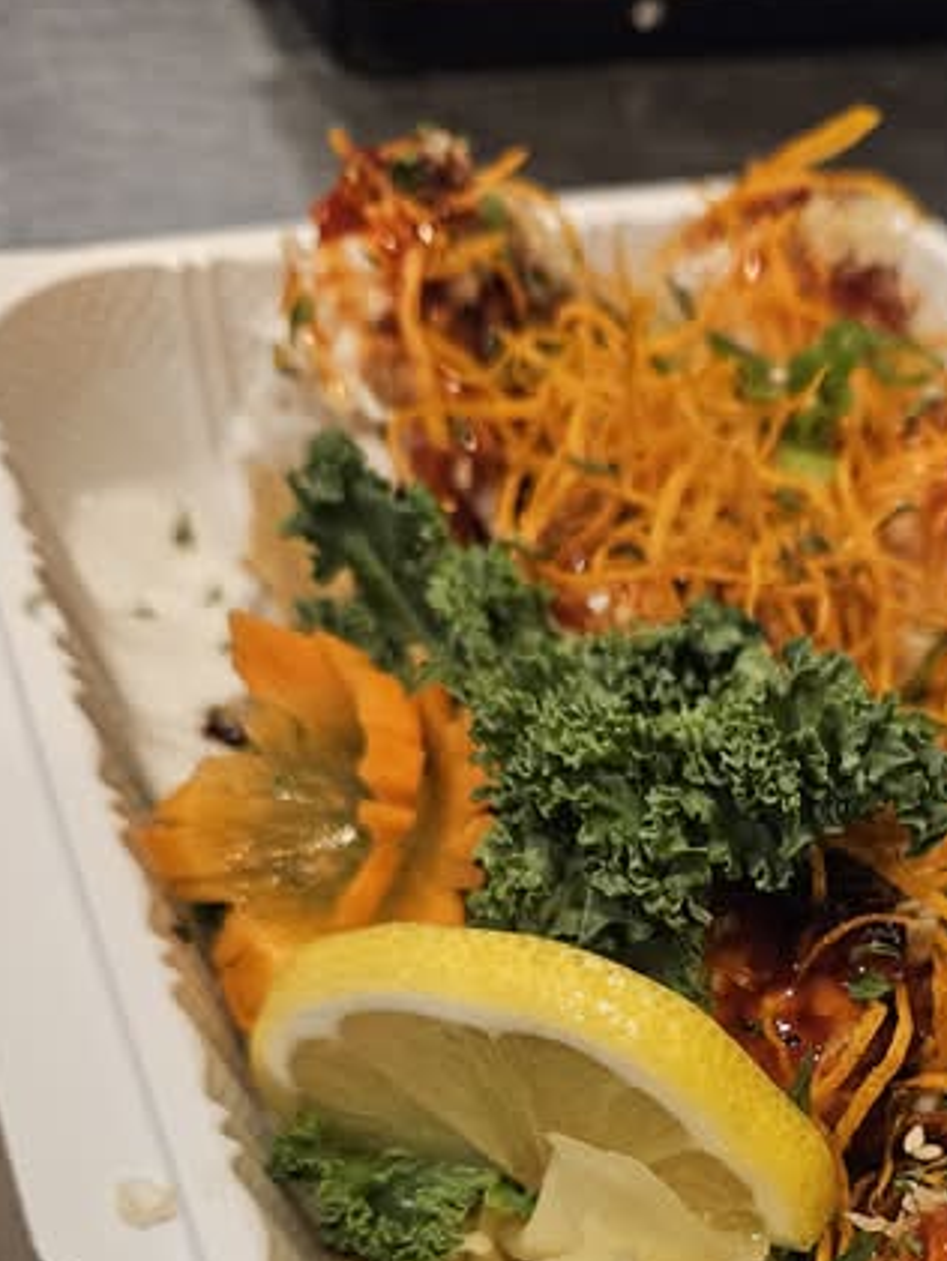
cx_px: 761
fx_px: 1458
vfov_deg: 43.6
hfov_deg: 34.8
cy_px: 1083
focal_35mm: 40
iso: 640
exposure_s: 1/120
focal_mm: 5.4
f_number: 1.8
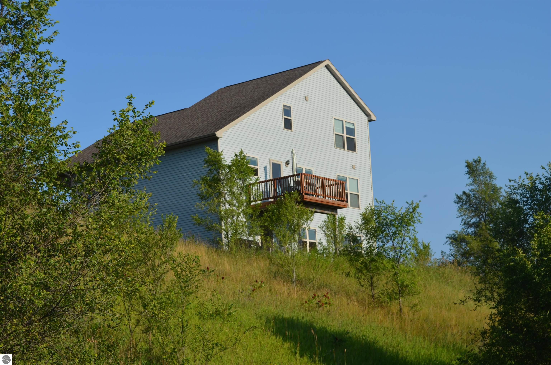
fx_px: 1260
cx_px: 276
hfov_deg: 24.7
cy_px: 182
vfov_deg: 16.5
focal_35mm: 82
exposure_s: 1/250
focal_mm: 55
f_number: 8
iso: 100
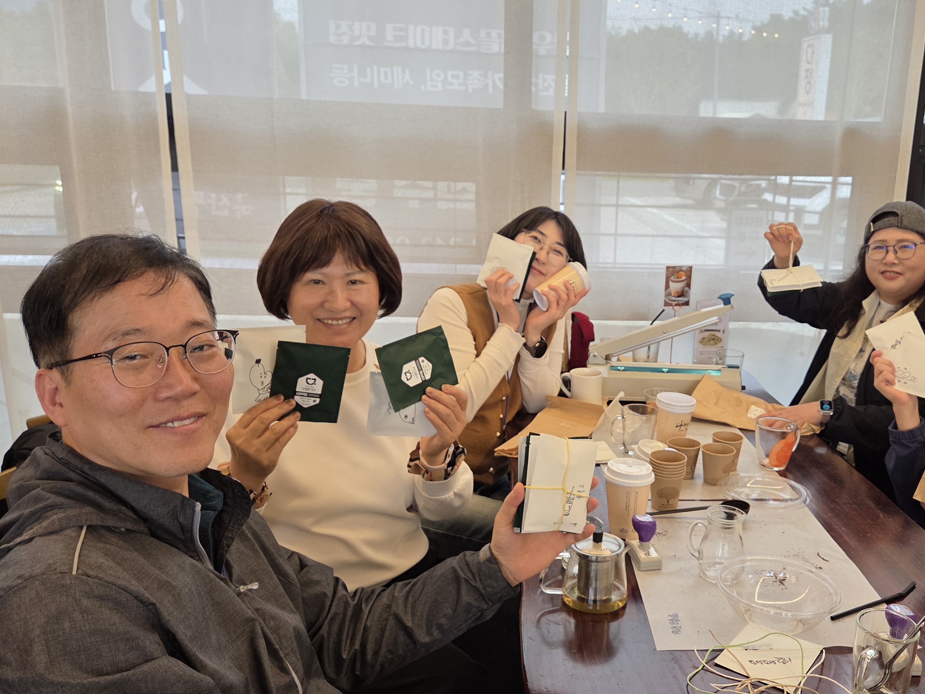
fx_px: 828
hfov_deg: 57.5
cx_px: 586
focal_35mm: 31
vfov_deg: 45.4
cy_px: 353
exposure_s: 1/120
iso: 125
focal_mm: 5.4
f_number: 1.8
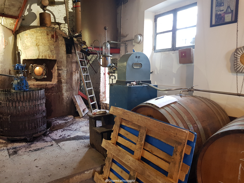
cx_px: 122
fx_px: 183
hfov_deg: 67.3
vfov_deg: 53.1
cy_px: 92
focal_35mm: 26
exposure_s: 1/33
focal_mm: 4.2
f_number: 1.7
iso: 200
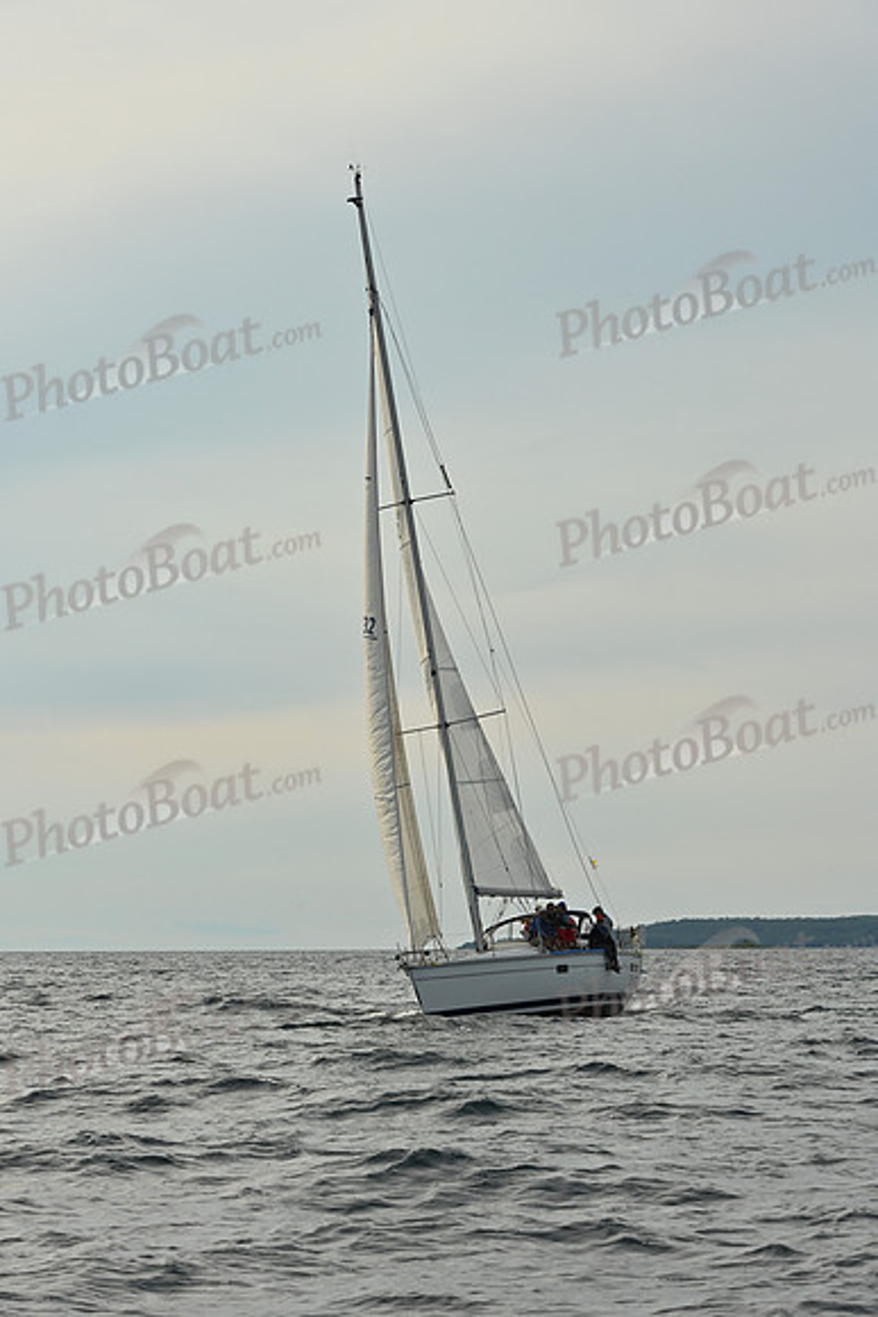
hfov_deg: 11.4
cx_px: 439
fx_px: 4387
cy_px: 658
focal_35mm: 120
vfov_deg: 17.1
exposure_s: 1/1000
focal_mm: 120
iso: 320
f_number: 11
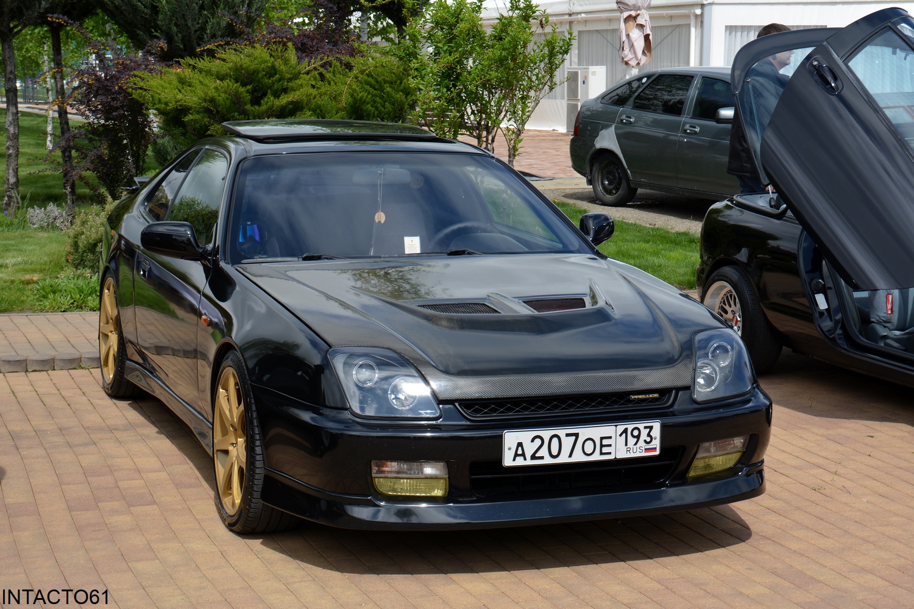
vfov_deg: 20.6
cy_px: 304
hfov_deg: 30.5
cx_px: 457
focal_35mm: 66
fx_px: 1675
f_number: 8
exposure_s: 1/250
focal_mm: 44
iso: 110
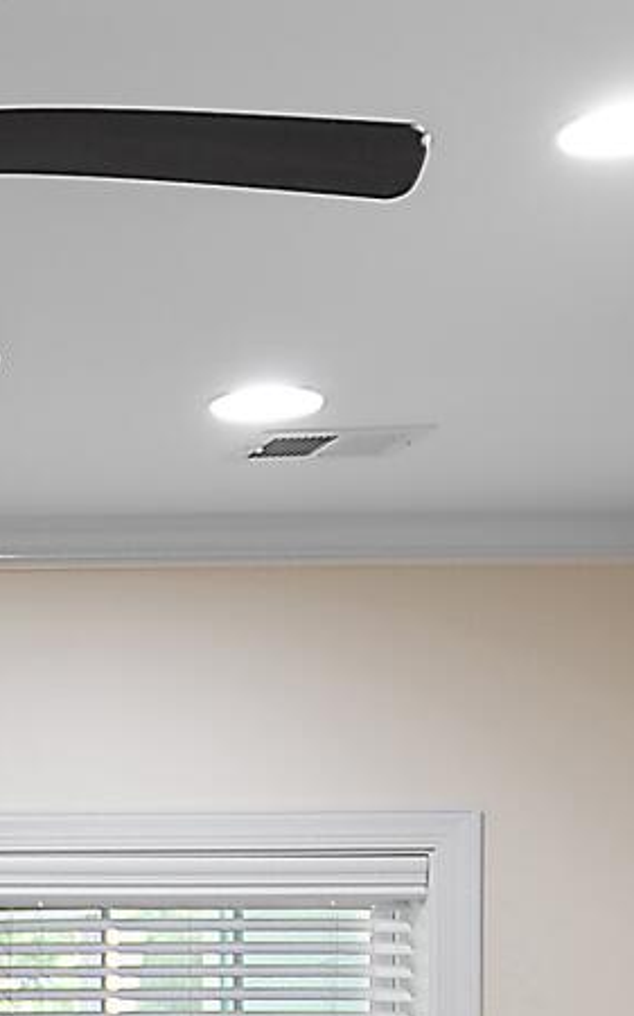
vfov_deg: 19.0
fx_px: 2822
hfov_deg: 10.6
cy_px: 1280
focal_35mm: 102
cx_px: -988
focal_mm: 10
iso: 100
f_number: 4.5
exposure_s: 1/2
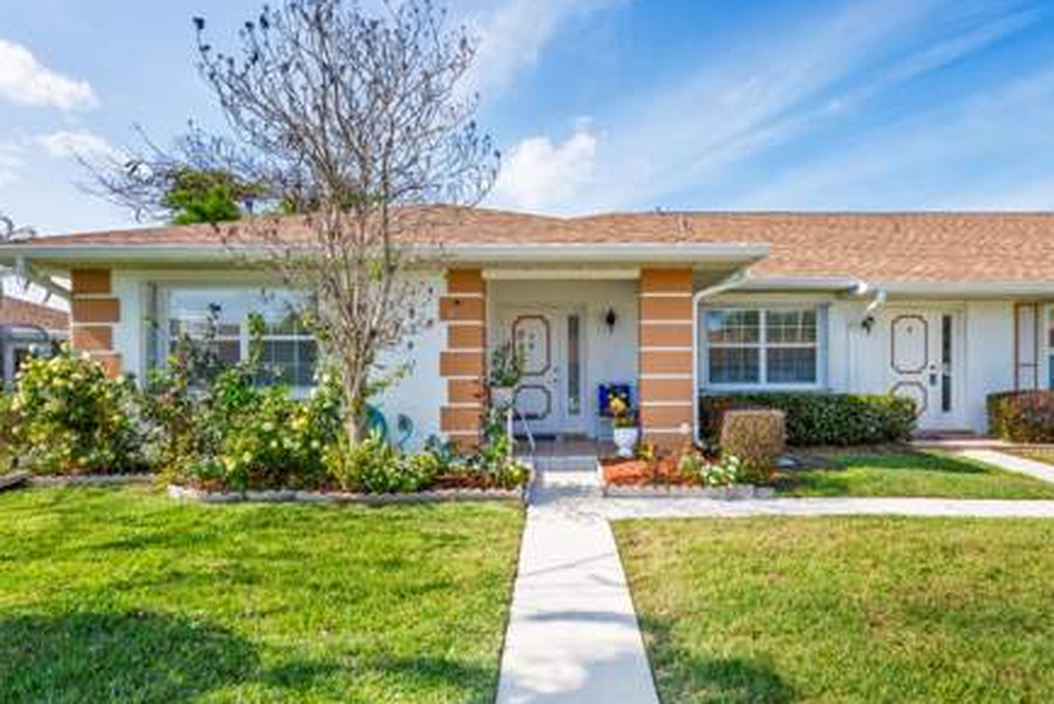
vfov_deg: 59.5
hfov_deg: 81.2
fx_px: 615
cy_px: 379
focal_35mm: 21
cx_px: 537
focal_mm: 19
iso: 640
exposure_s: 1/400
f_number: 8
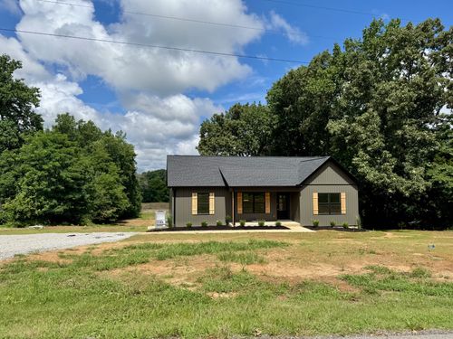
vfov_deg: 56.8
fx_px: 314
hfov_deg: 71.6
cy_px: 170
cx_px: 226
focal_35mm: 24
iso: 80
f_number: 1.78
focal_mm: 6.76
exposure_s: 1/5814
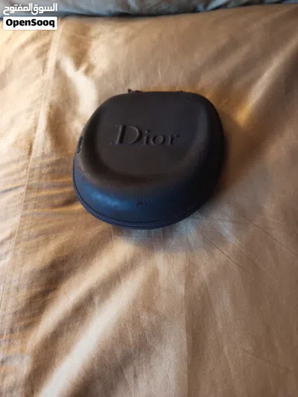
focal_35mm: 24
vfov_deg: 71.6
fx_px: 275
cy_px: 198
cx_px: 149
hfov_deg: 56.8
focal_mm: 5.24
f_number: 1.7
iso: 1223
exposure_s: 1/25
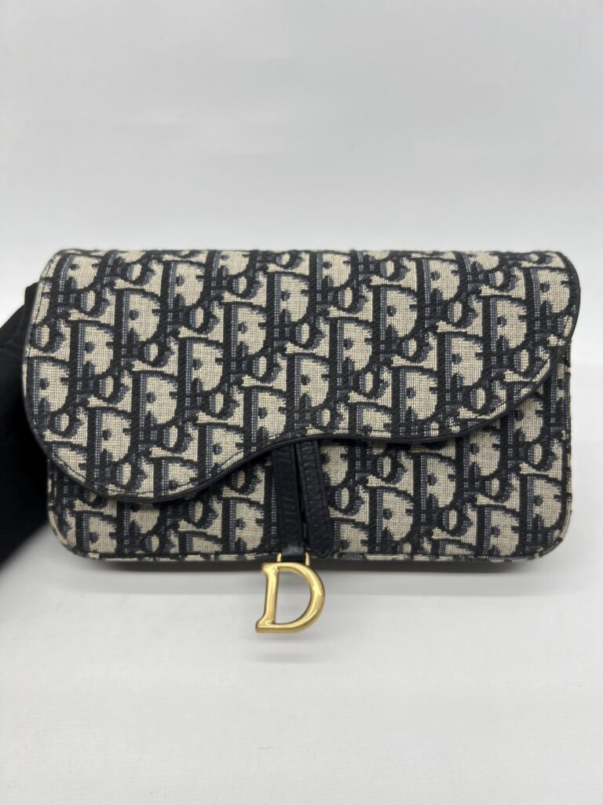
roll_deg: +1.3
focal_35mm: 26
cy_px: 402
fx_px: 604
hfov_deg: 53.1
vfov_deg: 67.3
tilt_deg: -33.9
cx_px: 302
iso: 40
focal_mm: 5.7
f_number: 1.5
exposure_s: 1/216
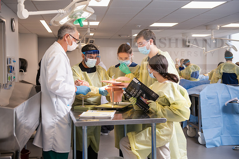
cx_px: 120
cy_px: 80
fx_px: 332
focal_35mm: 50
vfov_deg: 27.0
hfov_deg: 39.6
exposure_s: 1/160
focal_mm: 50
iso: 500
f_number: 4
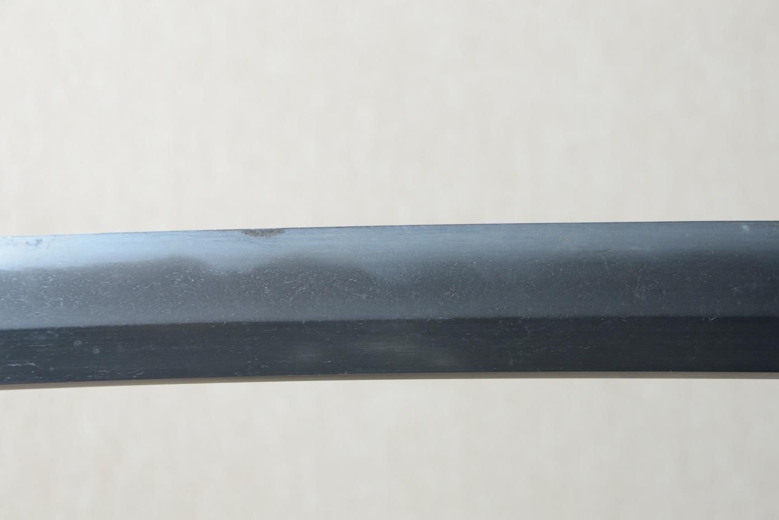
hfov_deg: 13.0
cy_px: 261
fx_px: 3430
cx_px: 392
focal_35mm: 159
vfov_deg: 8.7
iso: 400
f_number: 11
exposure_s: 1/1.6
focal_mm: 105
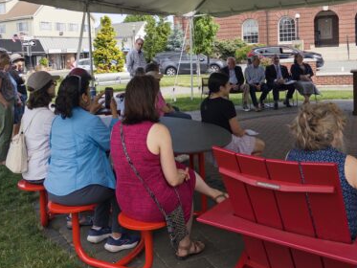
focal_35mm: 39
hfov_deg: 47.8
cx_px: 167
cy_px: 75
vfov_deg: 36.2
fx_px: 402
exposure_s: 1/3205
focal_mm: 5.96
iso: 50
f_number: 1.6
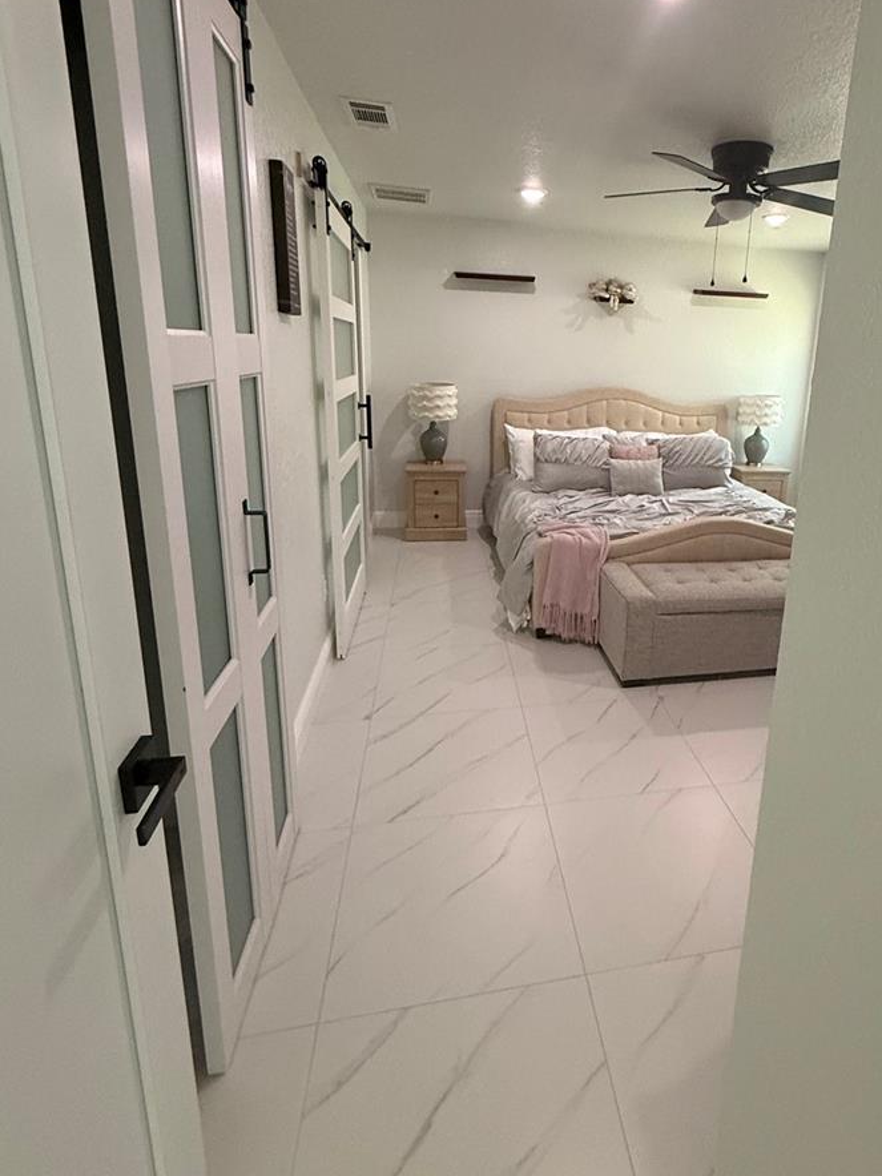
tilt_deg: -12.8
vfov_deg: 84.2
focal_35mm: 19
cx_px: 588
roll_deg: -3.0
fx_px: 645
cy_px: 506
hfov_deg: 66.8
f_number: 2.2
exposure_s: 1/60
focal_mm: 2.22
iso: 500
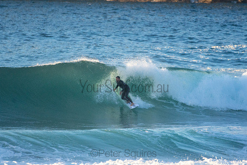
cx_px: 124
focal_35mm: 750
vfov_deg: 1.8
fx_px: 5147
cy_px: 82
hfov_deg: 2.7
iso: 1600
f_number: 5.6
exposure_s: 1/2000
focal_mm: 500
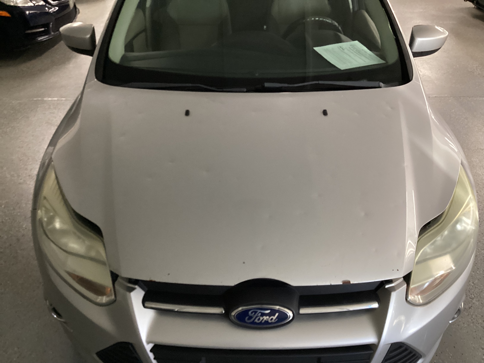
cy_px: 182
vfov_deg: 45.4
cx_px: 242
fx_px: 433
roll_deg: -0.3
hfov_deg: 58.4
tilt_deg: -35.7
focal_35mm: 31
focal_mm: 3.3
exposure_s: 1/60
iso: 200
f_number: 2.4
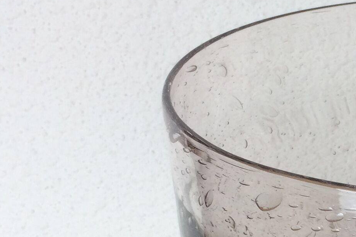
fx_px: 1058
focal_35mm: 107
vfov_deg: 12.4
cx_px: 498
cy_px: 301
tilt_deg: -29.6
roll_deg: -1.5
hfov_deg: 17.6
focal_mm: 4.15
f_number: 2.2
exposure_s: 1/50
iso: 40
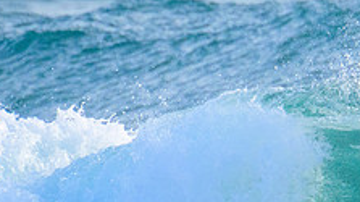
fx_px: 28470
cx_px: 399
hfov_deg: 0.7
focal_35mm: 2985
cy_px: 182
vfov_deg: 0.4
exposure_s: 1/2000
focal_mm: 800
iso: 2200
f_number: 13
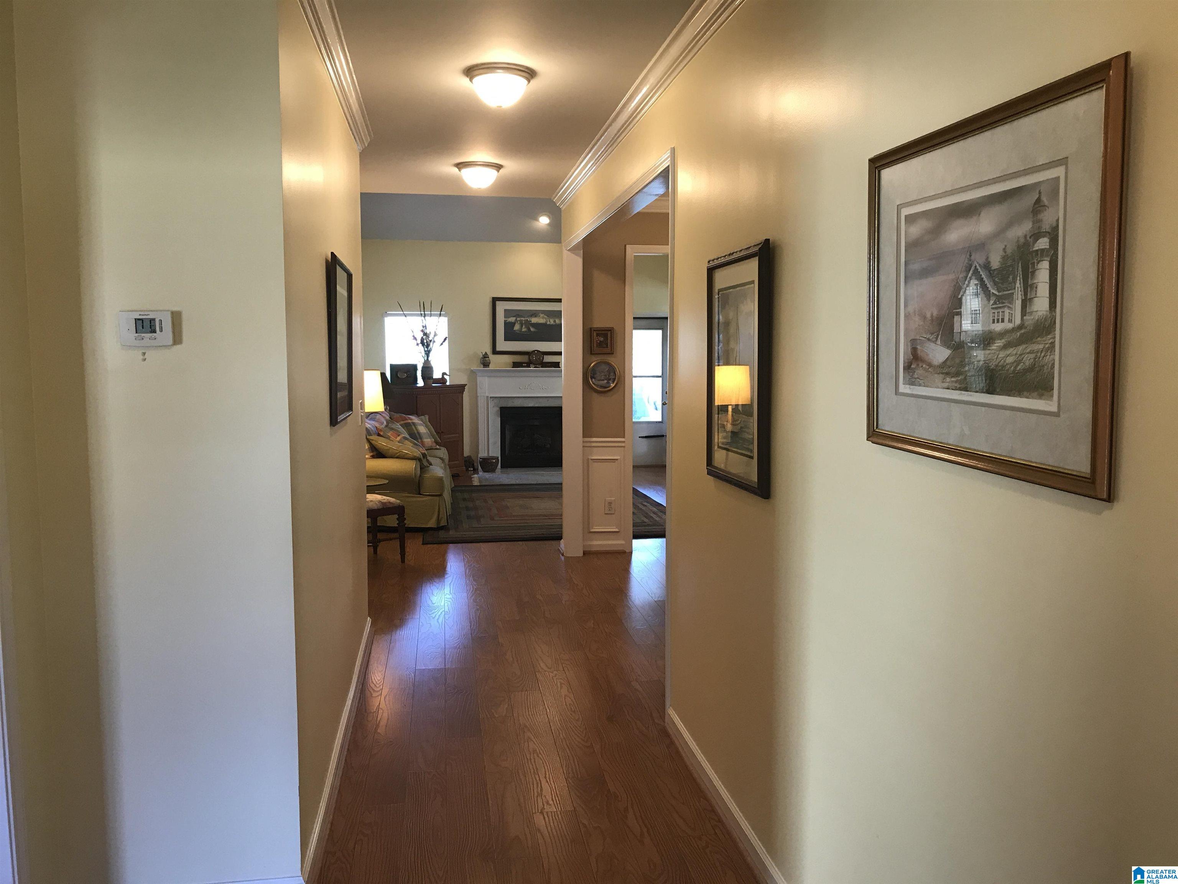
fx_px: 953
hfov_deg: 63.4
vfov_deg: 49.7
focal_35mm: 28
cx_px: 589
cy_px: 442
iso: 32
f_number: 1.8
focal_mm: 3.99
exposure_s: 1/24
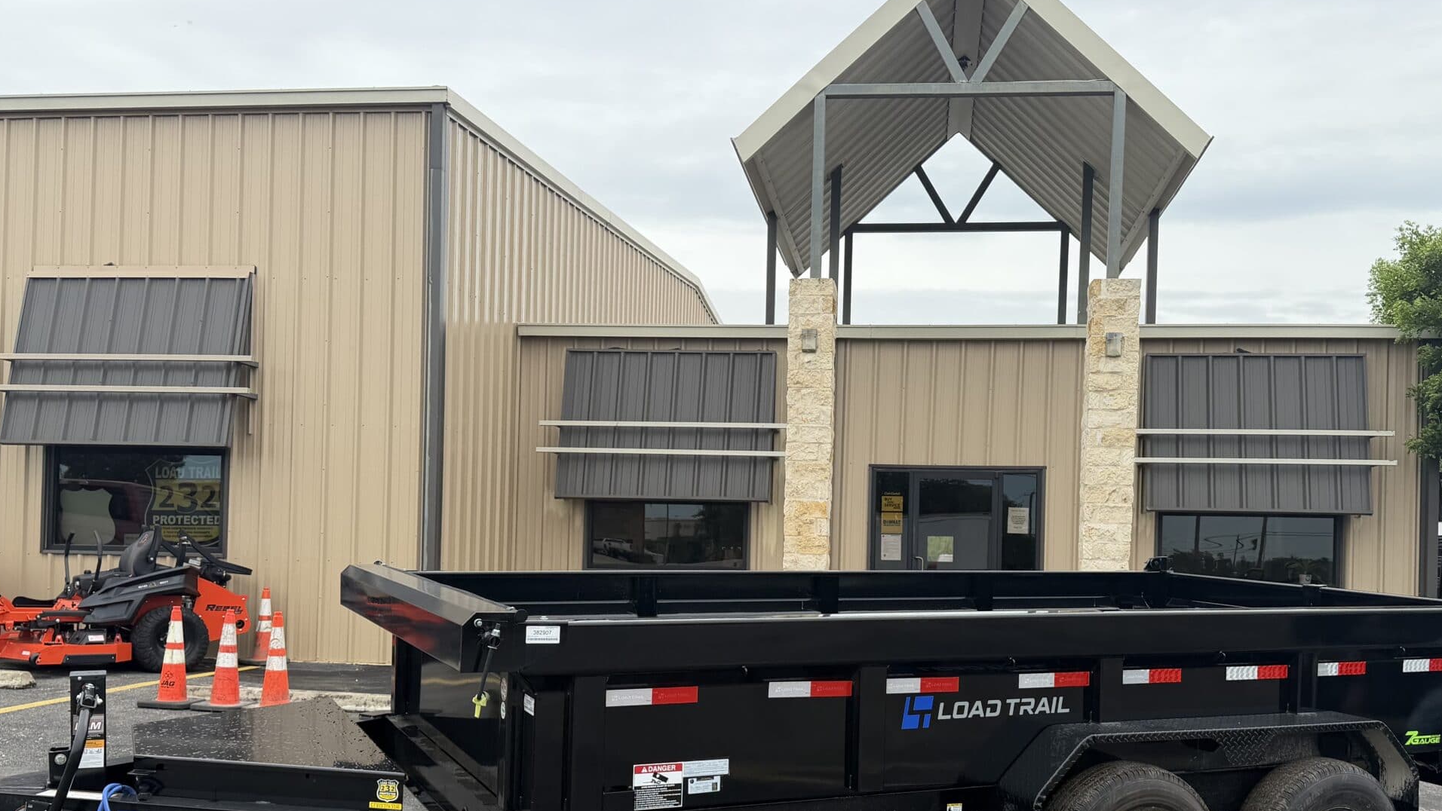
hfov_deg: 56.6
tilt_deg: +0.6
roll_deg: -1.3
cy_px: 544
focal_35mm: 35
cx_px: 778
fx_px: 1338
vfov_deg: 33.4
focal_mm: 6.76
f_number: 1.78
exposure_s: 1/3021
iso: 80
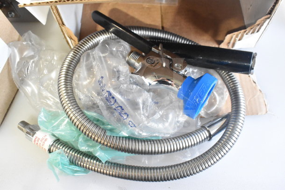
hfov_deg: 57.2
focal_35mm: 33
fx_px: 261
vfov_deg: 40.0
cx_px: 142
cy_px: 95
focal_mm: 22
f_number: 7.1
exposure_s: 1/200
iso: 6400
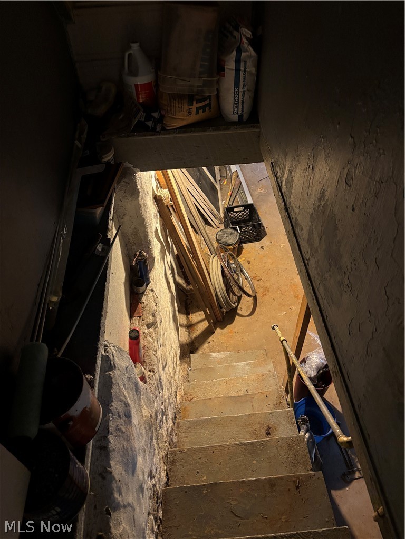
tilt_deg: -45.4
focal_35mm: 26
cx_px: 202
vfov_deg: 67.3
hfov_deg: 53.1
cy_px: 270
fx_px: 406
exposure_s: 1/30
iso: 640
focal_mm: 5.96
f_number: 1.6
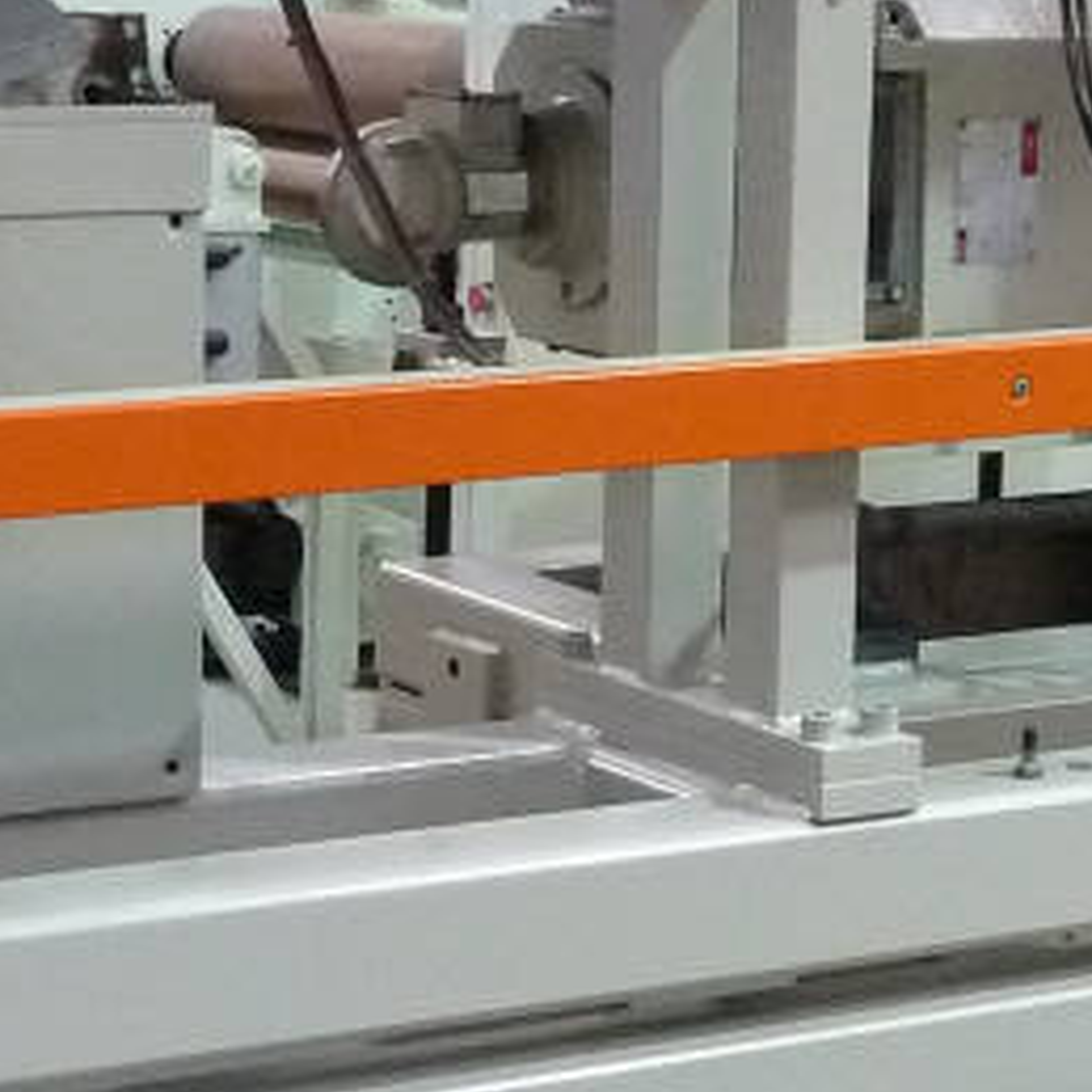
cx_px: 358
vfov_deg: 16.0
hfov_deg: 15.9
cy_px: 620
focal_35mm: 109
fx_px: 3890
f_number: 3.3
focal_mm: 4.1
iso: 400
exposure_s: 1/20
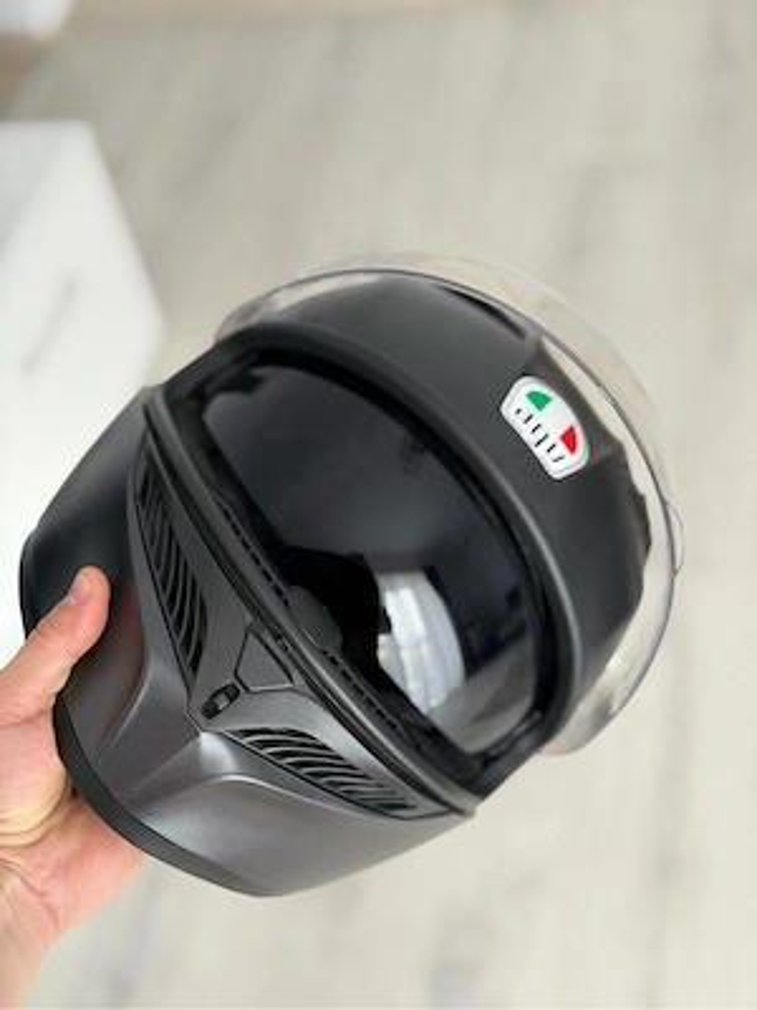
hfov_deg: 30.3
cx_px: 378
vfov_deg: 39.7
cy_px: 505
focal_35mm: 48
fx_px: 1400
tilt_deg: -45.5
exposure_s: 1/60
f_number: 1.78
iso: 100
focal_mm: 6.76
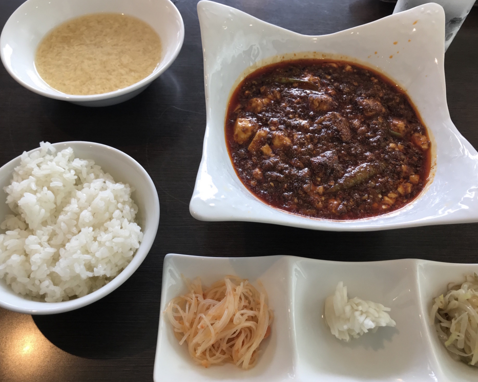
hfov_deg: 58.7
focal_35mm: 30
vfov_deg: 48.5
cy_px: 191
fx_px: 424
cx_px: 225
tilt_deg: -58.6
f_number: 1.8
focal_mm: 3.99
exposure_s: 1/50
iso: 25
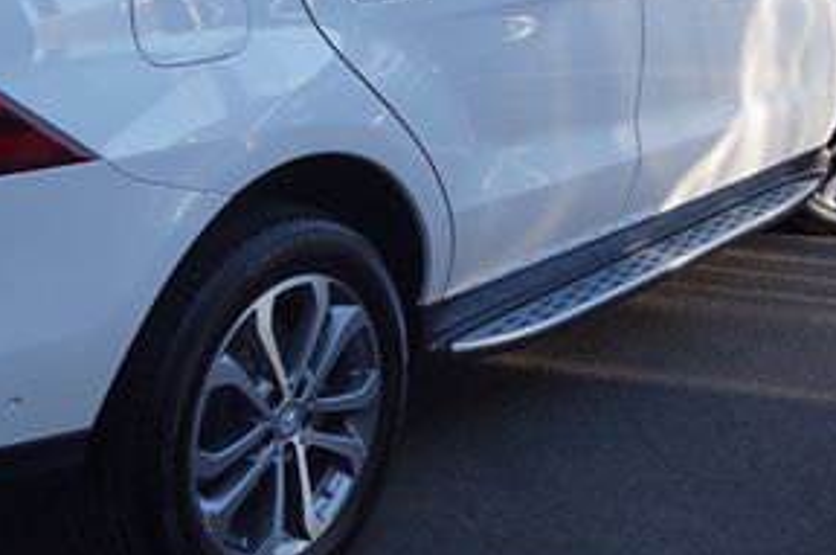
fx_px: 1625
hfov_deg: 28.2
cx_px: 154
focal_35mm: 70
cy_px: 134
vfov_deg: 19.2
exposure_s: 1/100
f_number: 7.1
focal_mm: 21
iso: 100
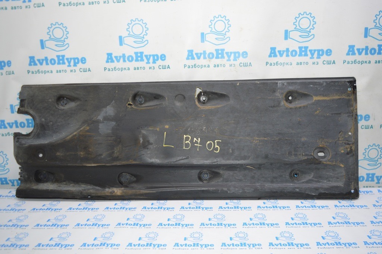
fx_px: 318
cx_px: 191
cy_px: 127
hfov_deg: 62.0
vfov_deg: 43.5
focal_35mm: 30
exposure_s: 1/80
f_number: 4
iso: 400
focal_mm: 20
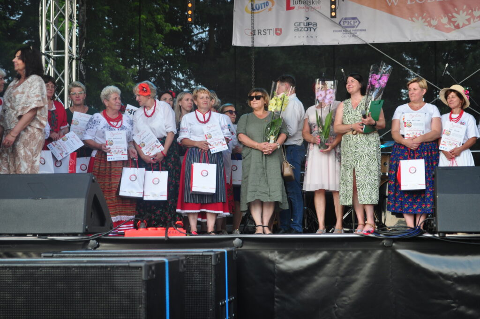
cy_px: 160
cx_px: 240
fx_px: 1039
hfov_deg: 26.0
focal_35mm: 78
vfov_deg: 17.4
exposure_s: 1/60
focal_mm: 52
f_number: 5.6
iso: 280
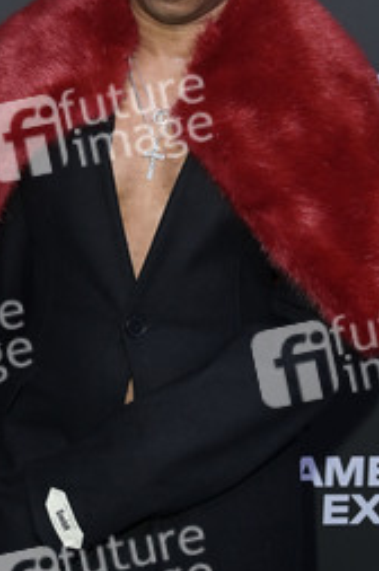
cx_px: 162
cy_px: 241
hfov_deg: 17.9
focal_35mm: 76
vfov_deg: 26.6
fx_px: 1203
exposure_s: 1/250
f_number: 5.6
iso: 1000
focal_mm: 48
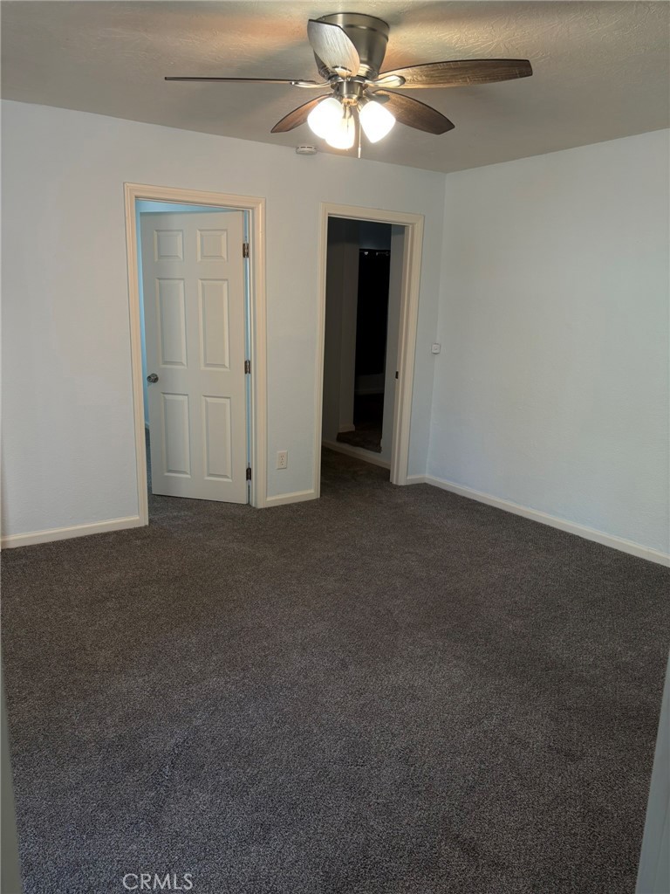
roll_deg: -1.4
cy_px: 447
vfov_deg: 67.3
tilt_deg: -11.6
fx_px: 671
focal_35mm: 26
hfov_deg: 53.1
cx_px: 335
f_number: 1.6
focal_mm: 5.96
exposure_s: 1/60
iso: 80
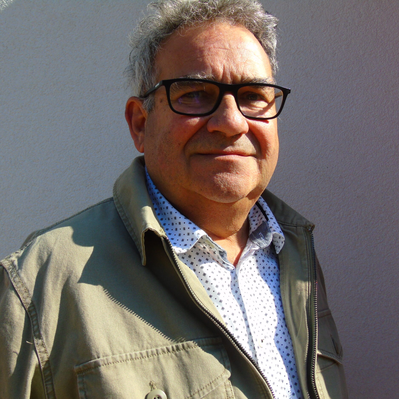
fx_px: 456
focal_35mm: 35
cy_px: 204
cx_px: 180
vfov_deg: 47.2
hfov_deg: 47.2
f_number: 3.6
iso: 80
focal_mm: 5.2
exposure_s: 1/500
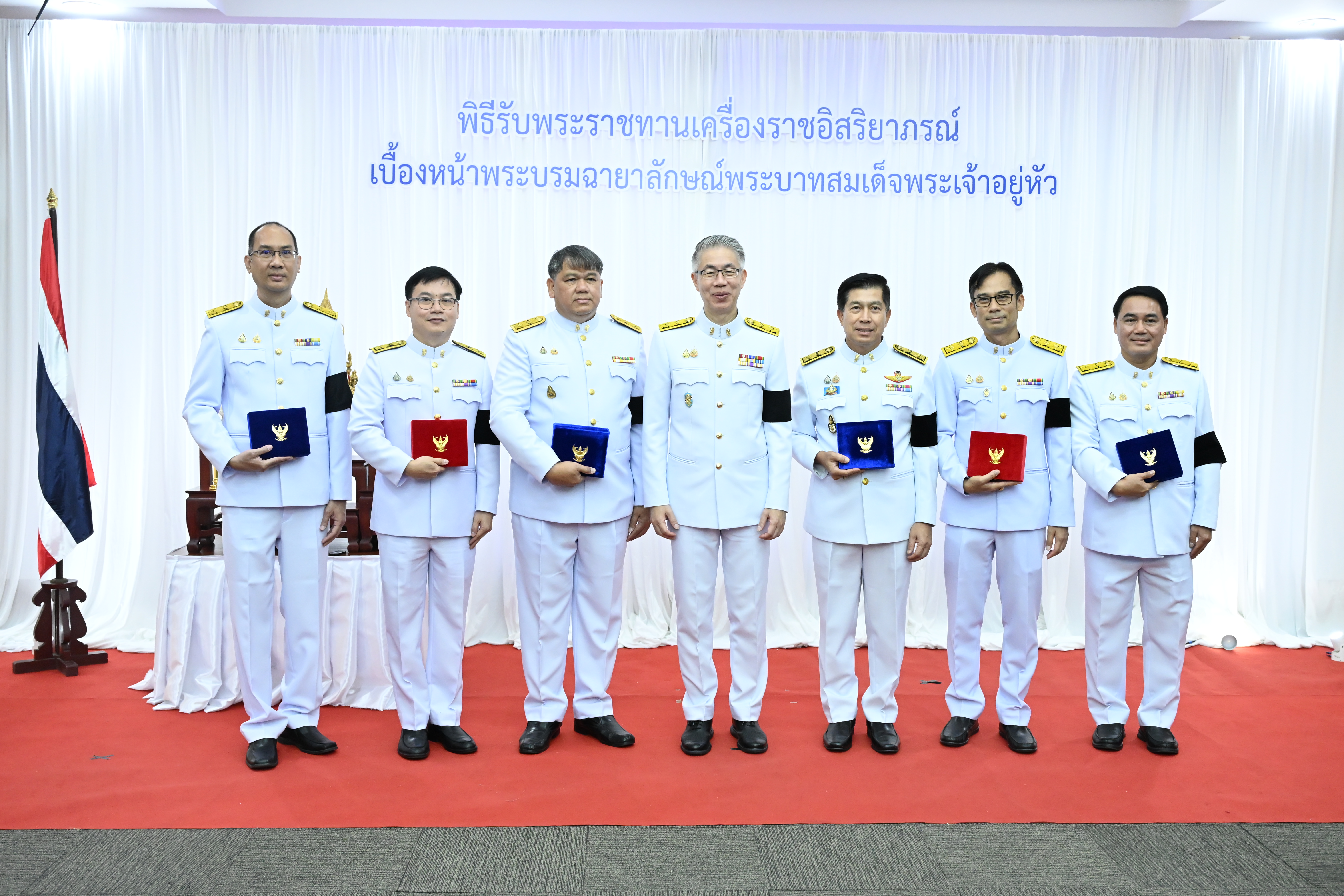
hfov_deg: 50.7
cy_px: 448
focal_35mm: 38
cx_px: 672
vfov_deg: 35.1
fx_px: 1419
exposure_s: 1/200
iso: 6400
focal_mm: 38
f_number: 4
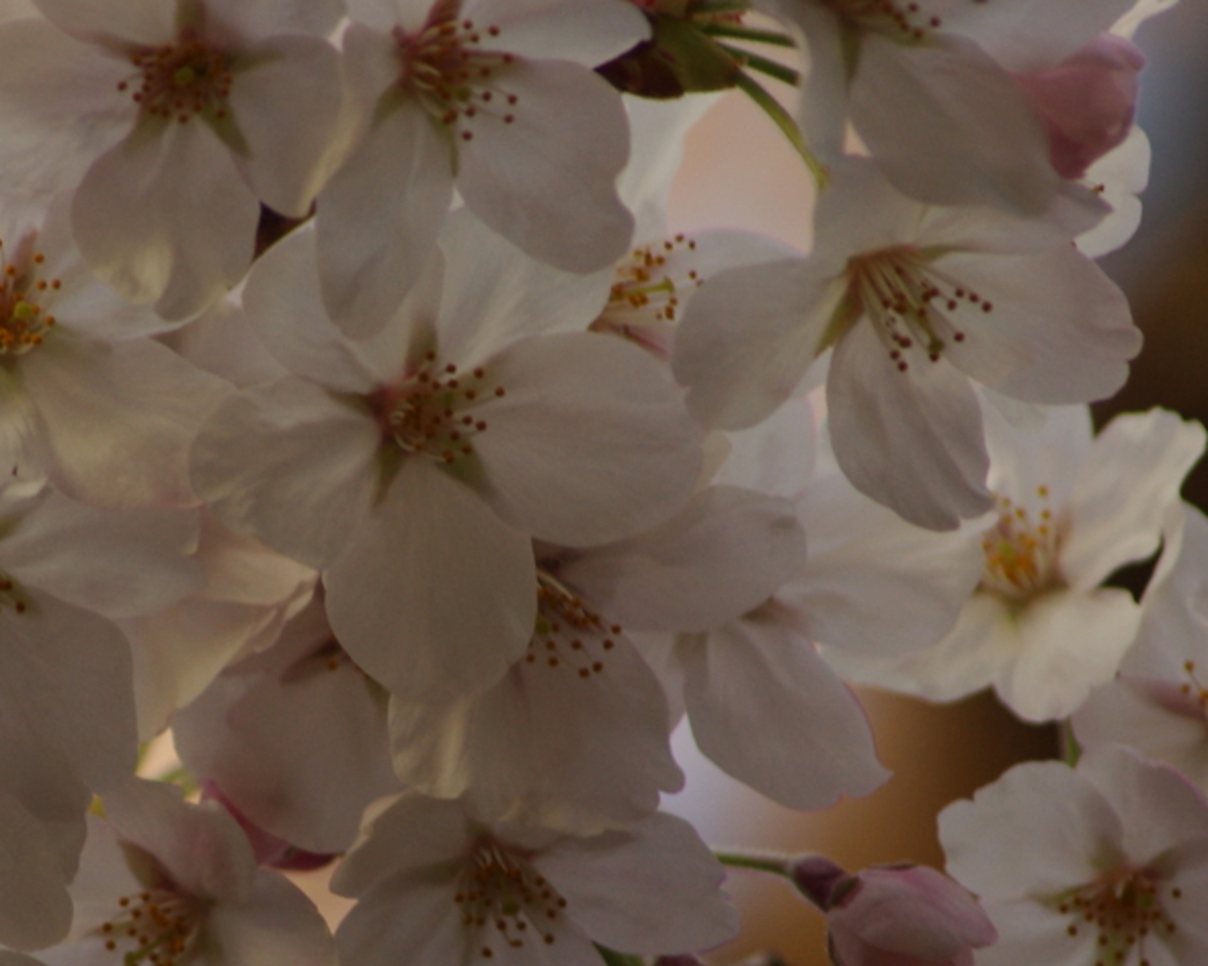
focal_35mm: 802
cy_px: 760
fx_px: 28668
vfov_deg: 1.9
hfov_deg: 2.4
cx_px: 379
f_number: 5.6
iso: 200
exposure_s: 1/250
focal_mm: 210
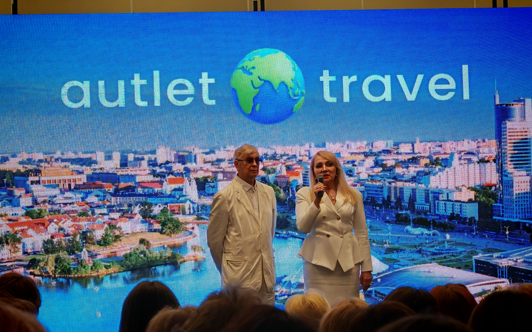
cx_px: 267
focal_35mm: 144
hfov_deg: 14.5
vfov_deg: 9.1
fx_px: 2088
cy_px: 193
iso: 400
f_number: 2.6
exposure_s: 1/140
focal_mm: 15.38
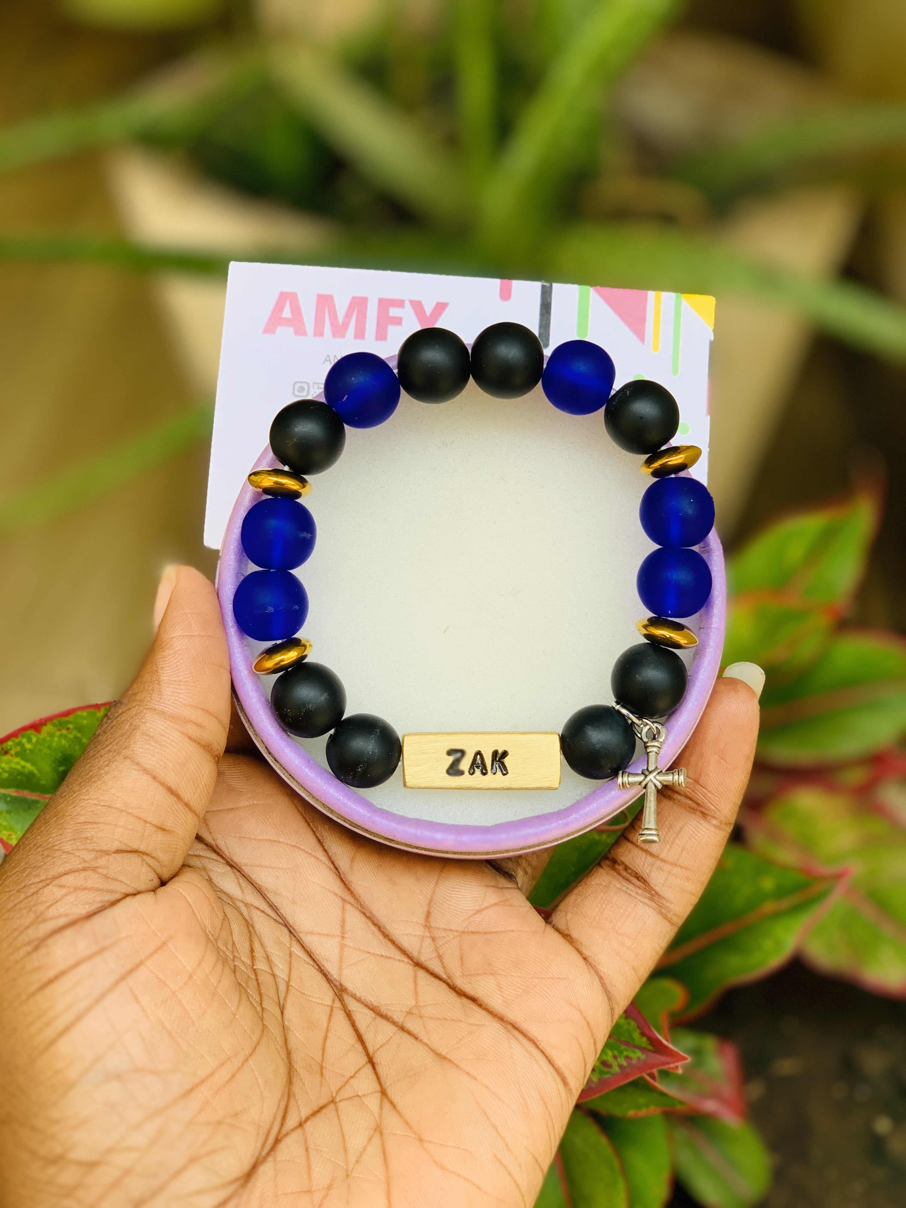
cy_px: 604
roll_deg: -3.6
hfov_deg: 28.0
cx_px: 453
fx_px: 1815
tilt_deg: -31.7
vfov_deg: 36.8
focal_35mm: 52
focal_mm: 6
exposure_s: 1/122
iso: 16
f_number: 2.4
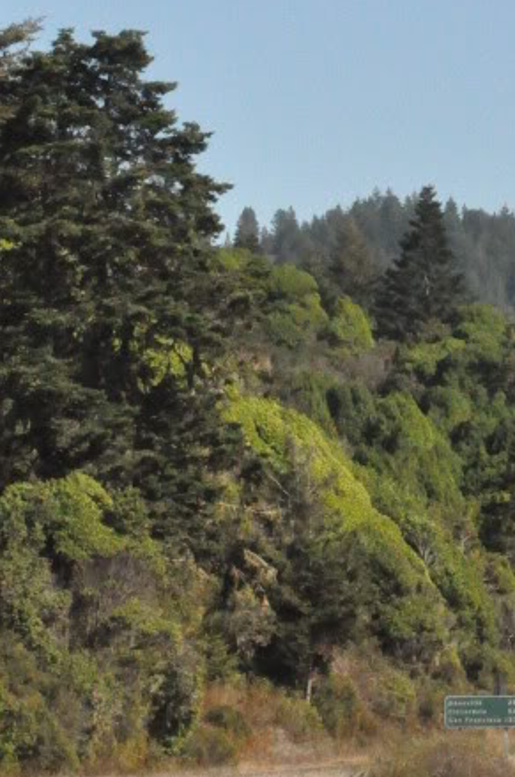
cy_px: 163
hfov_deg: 5.6
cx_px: 473
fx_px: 5278
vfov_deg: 8.4
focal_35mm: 245
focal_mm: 70
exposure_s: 1/1600
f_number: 22
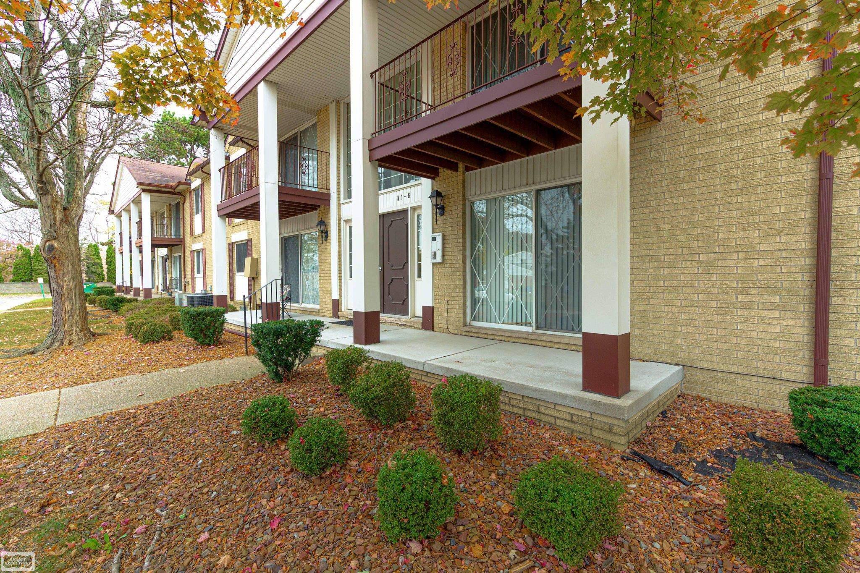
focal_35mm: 16
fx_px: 382
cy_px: 286
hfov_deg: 96.7
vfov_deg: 73.7
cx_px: 430
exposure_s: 1/25
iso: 640
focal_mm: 16
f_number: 7.1
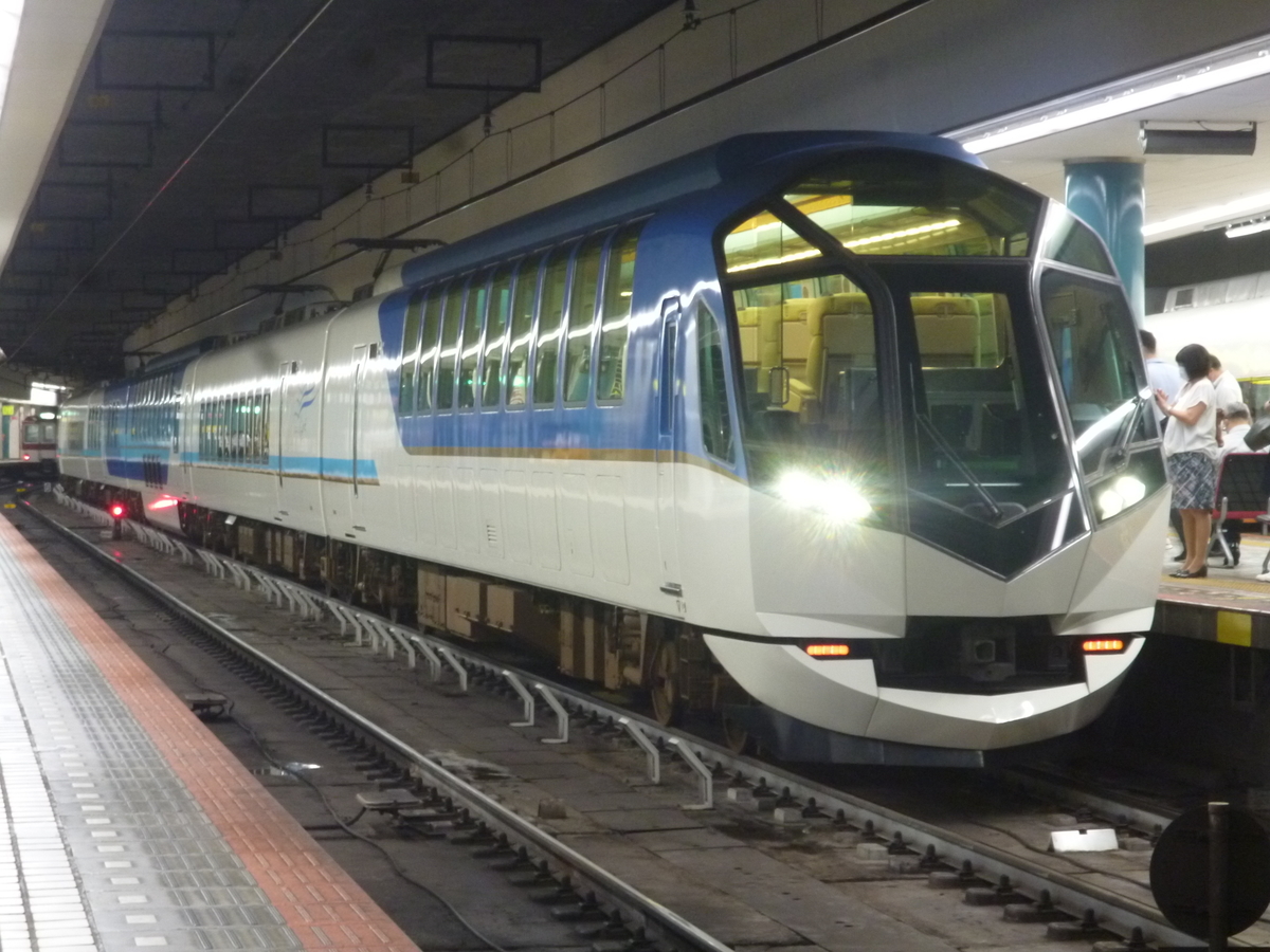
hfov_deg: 22.5
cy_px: 476
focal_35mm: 87
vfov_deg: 17.0
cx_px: 635
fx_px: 3192
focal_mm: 15.5
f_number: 5.8
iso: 400
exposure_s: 1/6
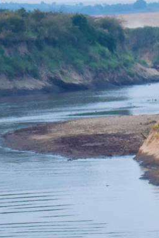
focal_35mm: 396
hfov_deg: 3.4
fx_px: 2623
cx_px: 310
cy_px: 248
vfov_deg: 5.2
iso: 640
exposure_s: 1/500
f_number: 4.8
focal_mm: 78
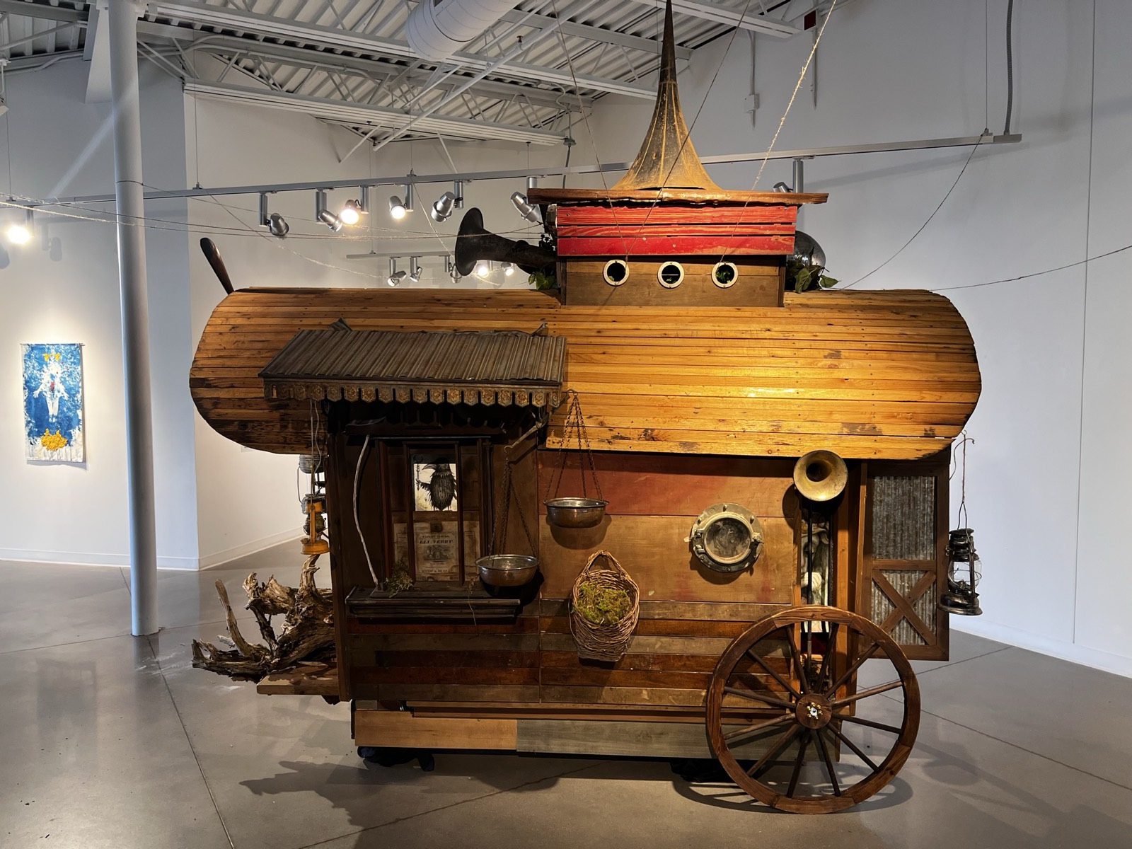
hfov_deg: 67.3
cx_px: 566
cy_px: 424
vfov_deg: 53.1
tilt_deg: -2.9
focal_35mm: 26
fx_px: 850
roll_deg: +0.7
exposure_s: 1/120
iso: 125
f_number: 1.5
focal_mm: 5.7
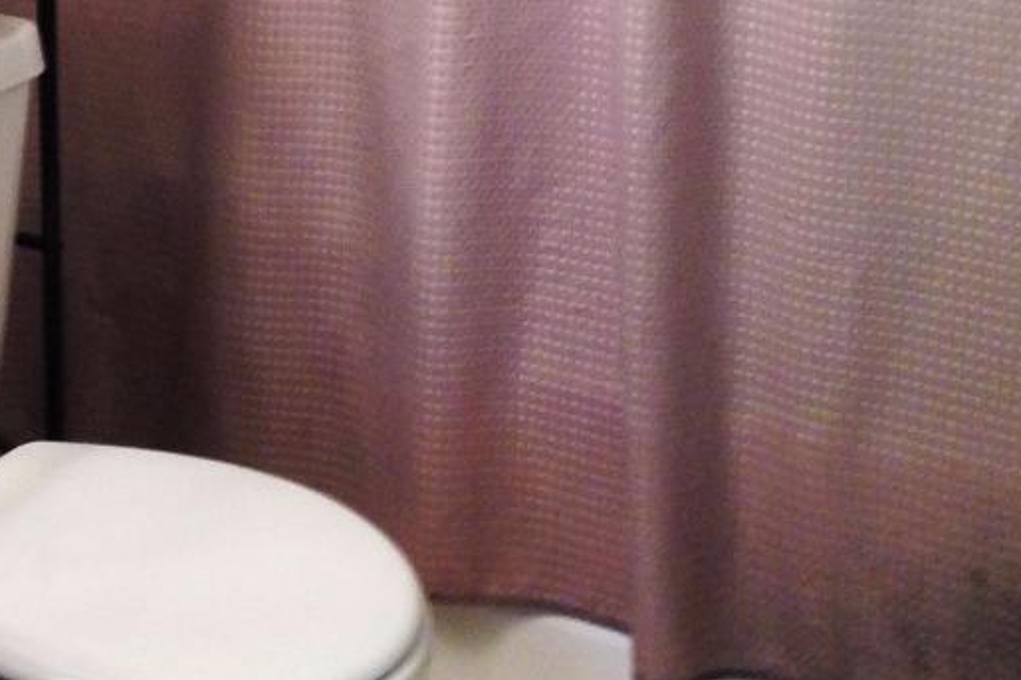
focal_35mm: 96
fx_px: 2722
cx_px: 83
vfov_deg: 13.8
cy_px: -167
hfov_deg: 20.8
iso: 125
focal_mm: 4.12
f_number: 2.4
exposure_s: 1/20
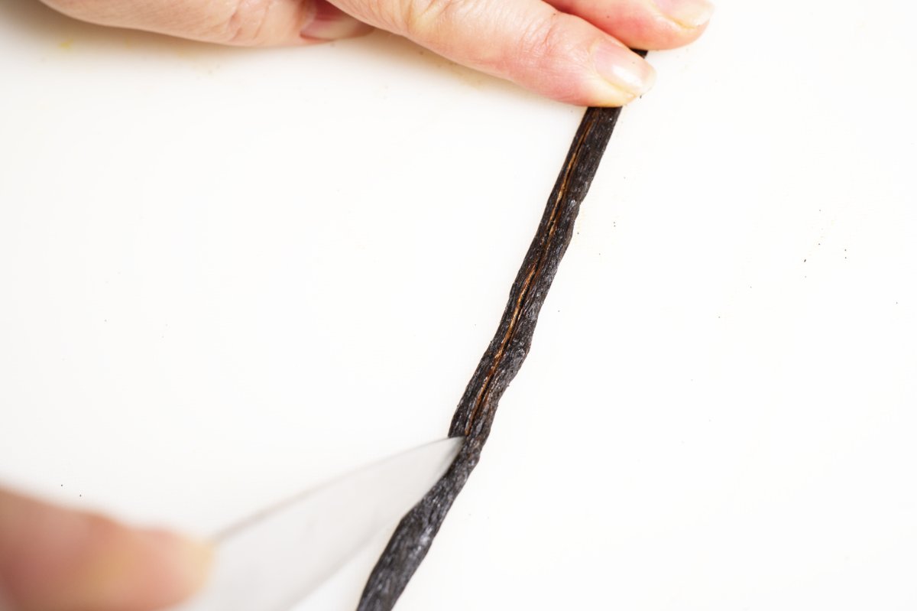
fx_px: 1782
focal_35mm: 70
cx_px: 458
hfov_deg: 28.9
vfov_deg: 19.4
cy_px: 306
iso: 1000
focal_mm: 70
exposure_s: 1/800
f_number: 9
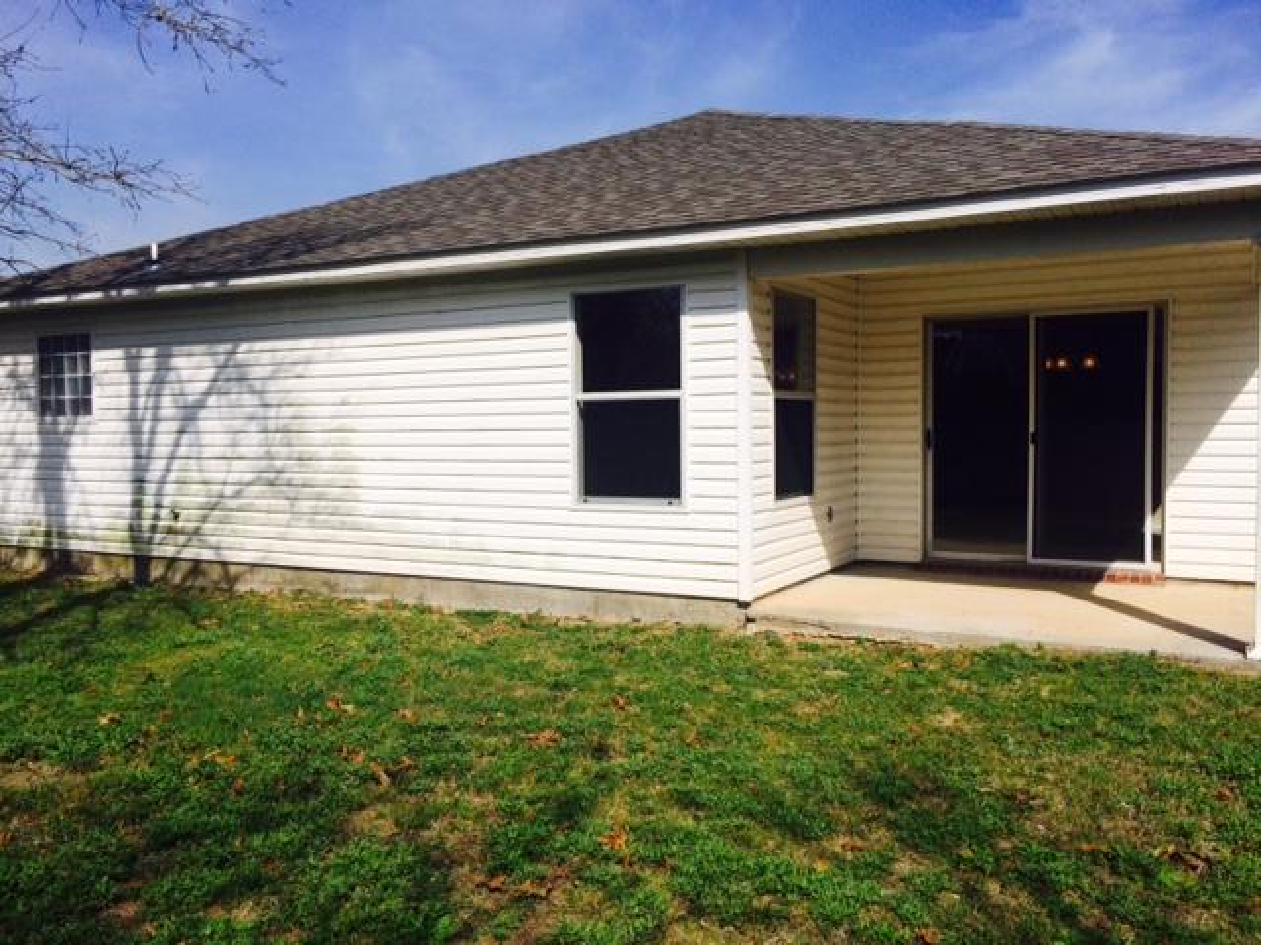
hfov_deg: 61.7
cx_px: 630
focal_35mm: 29
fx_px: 1056
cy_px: 472
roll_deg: +0.3
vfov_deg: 48.2
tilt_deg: -3.6
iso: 40
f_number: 2.2
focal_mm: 4.15
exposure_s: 1/5128
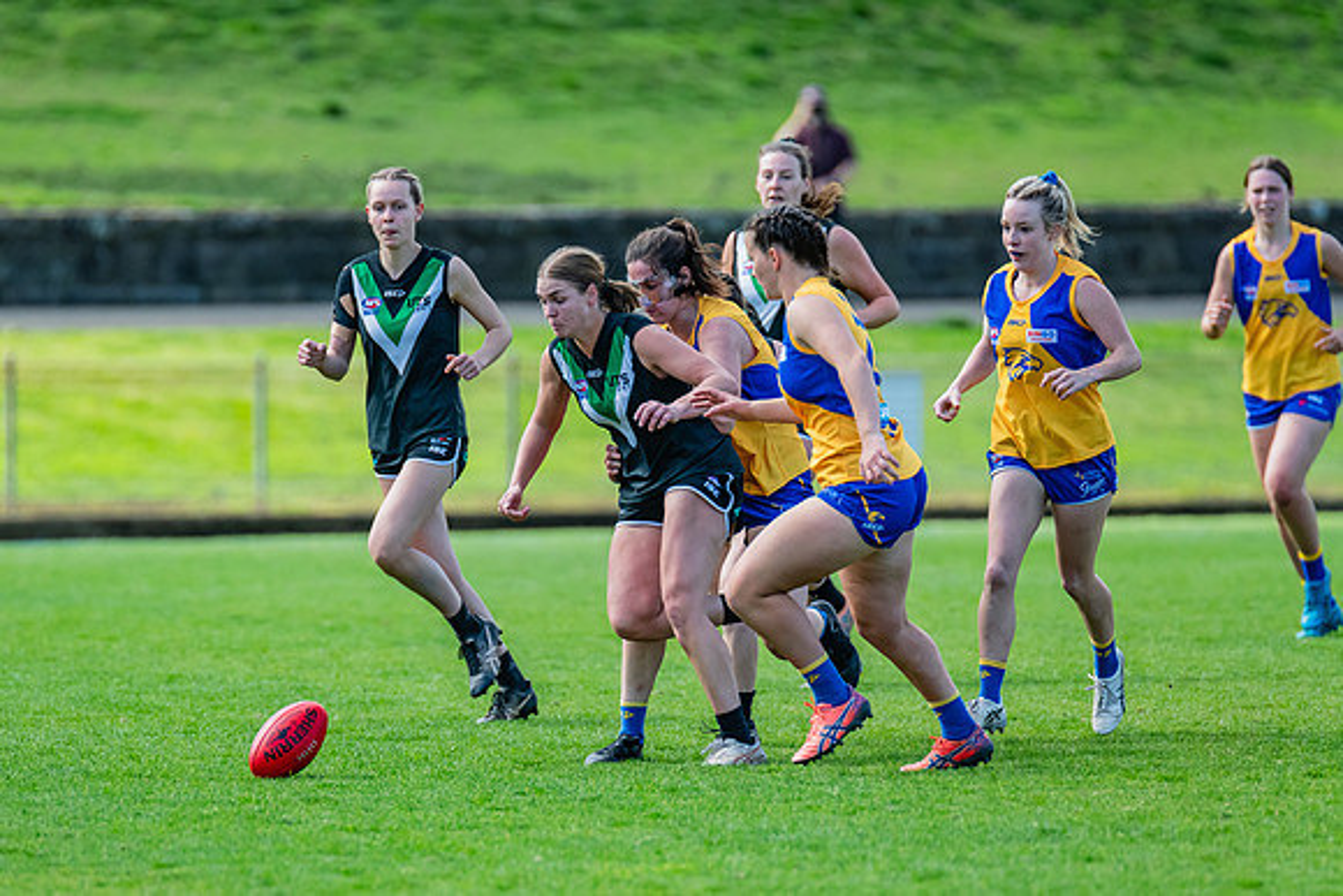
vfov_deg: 2.7
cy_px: 517
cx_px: 530
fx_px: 18972
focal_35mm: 508
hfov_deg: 4.1
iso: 800
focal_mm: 420
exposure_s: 1/1600
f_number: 5
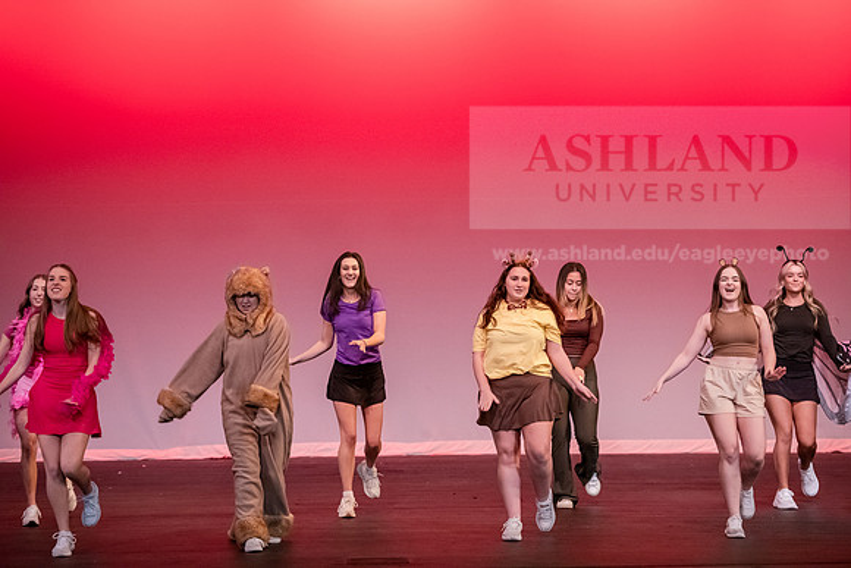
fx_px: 2601
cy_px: 284
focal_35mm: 110
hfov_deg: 18.6
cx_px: 426
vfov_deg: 12.5
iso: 4000
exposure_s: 1/320
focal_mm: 110
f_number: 3.2
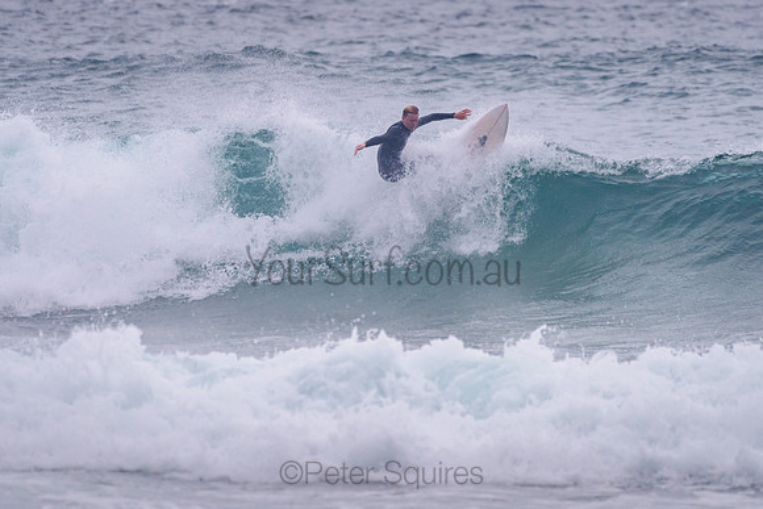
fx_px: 12993
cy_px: 197
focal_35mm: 613
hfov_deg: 3.4
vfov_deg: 2.2
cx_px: 384
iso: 900
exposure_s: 1/2000
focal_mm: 500
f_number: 5.6
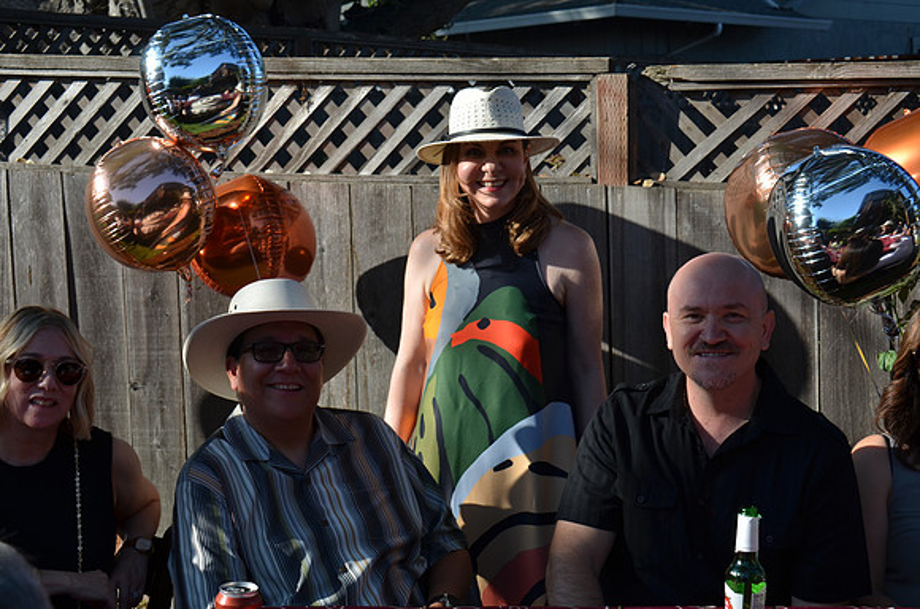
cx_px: 460
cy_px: 304
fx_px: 1530
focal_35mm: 60
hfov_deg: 33.5
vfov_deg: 22.5
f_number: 8
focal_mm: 40
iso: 125
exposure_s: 1/250
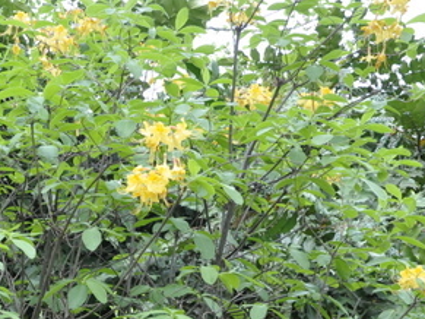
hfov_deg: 17.2
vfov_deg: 13.0
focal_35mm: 111
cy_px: 373
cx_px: -25
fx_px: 1362
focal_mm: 28
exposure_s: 1/50
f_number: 7.1
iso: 200
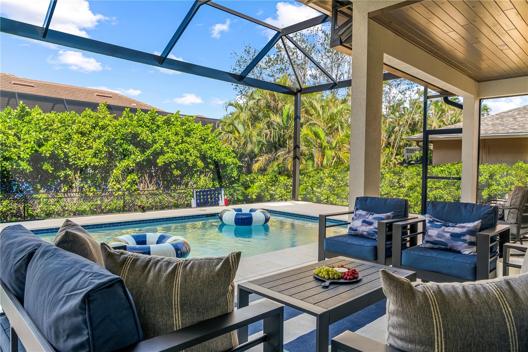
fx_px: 352
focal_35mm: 24
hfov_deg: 73.8
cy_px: 176
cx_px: 264
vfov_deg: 53.1
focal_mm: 24
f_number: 10
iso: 400
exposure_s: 1/25
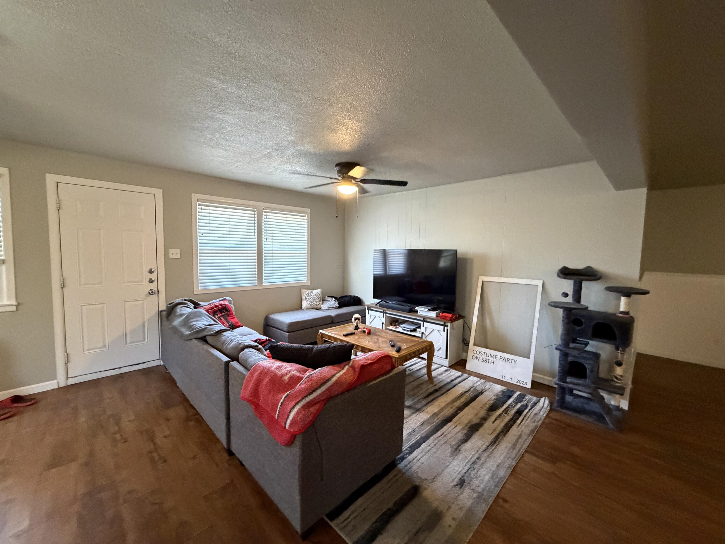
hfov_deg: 102.1
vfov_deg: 85.7
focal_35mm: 14
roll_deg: -2.1
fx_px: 293
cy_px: 272
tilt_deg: -5.5
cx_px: 362
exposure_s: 1/60
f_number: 2.2
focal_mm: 2.22
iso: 1000
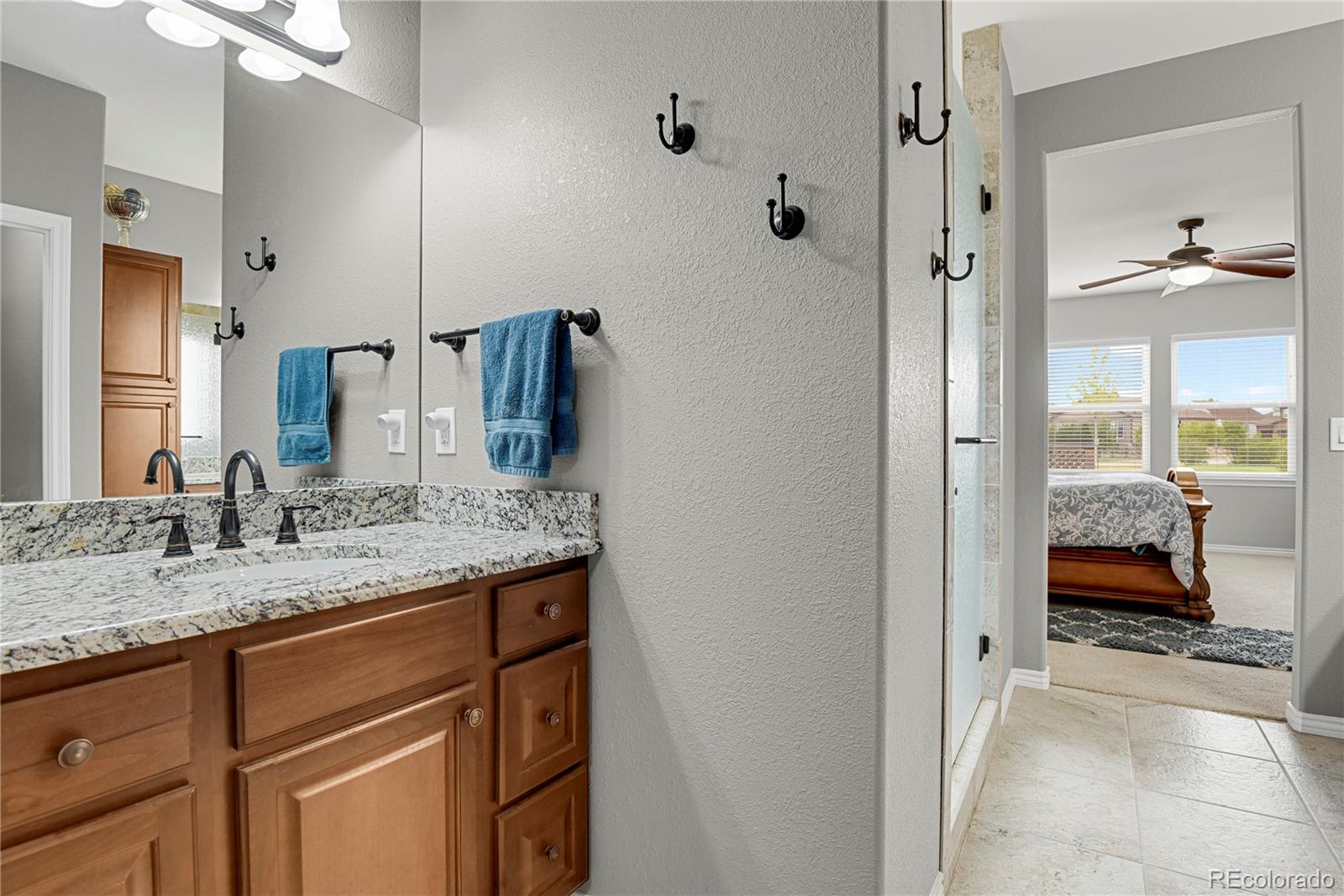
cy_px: 448
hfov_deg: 93.3
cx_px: 672
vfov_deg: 70.4
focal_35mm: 17
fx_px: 634
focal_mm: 17
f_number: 8
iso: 11400
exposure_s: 1/20
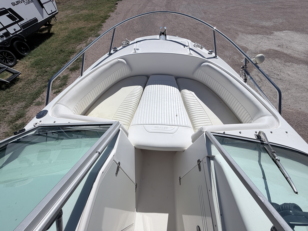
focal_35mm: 14
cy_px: 116
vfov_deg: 85.7
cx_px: 154
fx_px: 125
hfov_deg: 102.1
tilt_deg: -53.7
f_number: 2.2
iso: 20
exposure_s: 1/2717
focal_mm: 2.22
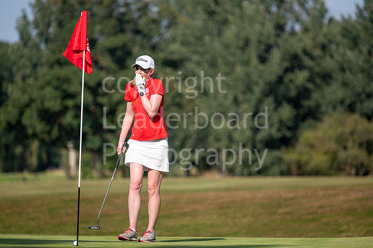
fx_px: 3106
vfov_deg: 4.6
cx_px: 186
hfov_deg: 6.9
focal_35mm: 300
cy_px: 124
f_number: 4
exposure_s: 1/800
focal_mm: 300
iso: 100
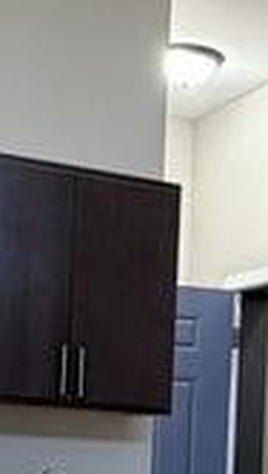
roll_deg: -2.7
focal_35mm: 99
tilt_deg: -3.7
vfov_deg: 20.3
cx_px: 239
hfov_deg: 12.2
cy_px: 560
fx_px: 1244
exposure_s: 1/60
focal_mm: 2.22
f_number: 2.2
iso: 250
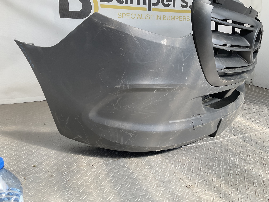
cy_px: 101
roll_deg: -4.2
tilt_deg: -15.3
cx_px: 134
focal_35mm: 29
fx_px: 225
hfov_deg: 61.7
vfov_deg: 48.2
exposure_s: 1/248
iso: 16
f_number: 1.8
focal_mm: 3
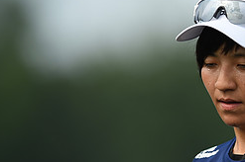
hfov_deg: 2.2
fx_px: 6389
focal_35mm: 940
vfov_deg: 1.5
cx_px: 276
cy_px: 160
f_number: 2.8
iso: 100
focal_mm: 400
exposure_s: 1/1000
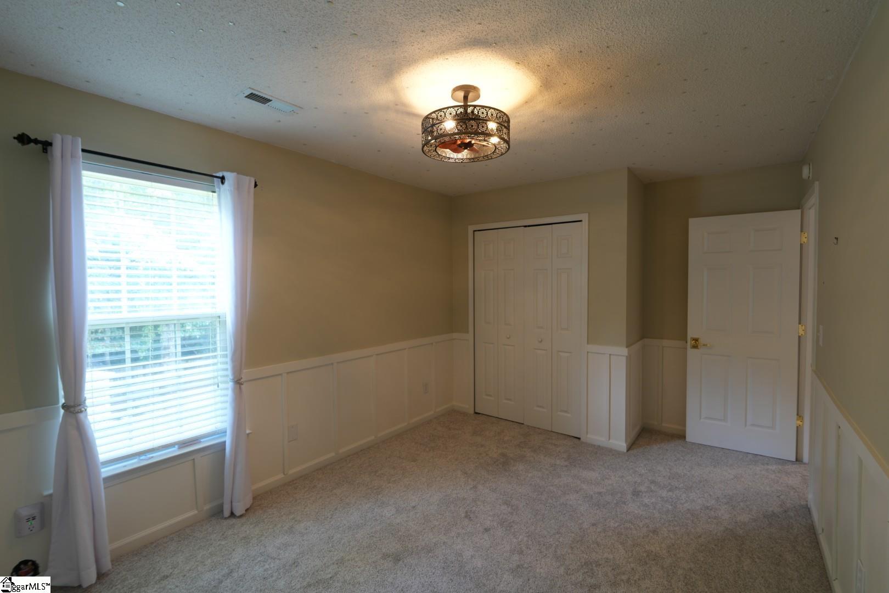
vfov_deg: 73.7
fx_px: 395
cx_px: 444
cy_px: 296
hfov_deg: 96.7
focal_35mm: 16
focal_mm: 16
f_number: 5
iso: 100
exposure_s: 1/4
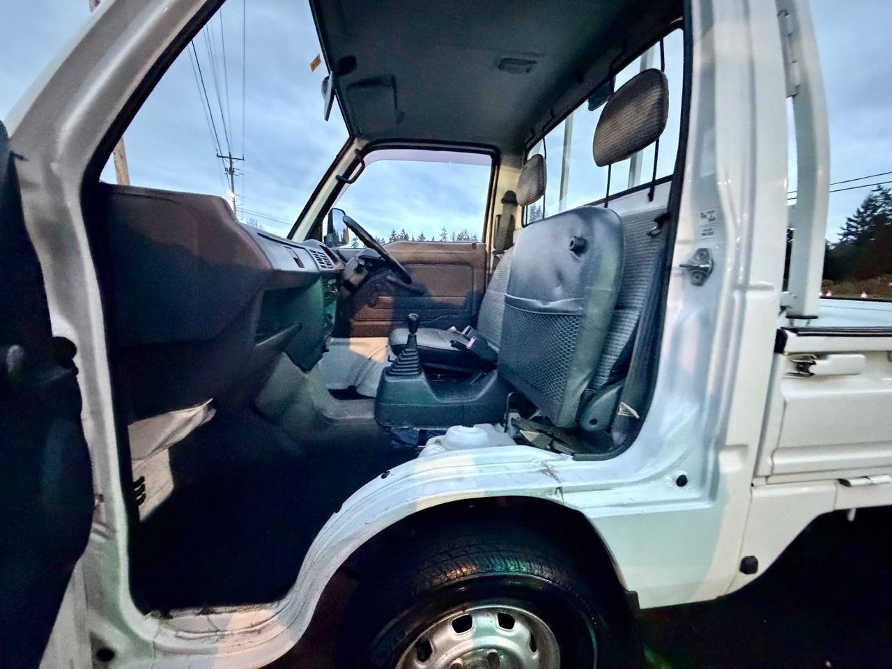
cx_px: 446
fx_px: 361
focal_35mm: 14
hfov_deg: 102.1
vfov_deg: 85.7
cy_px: 334
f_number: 2.2
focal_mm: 2.22
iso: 2500
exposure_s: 1/30
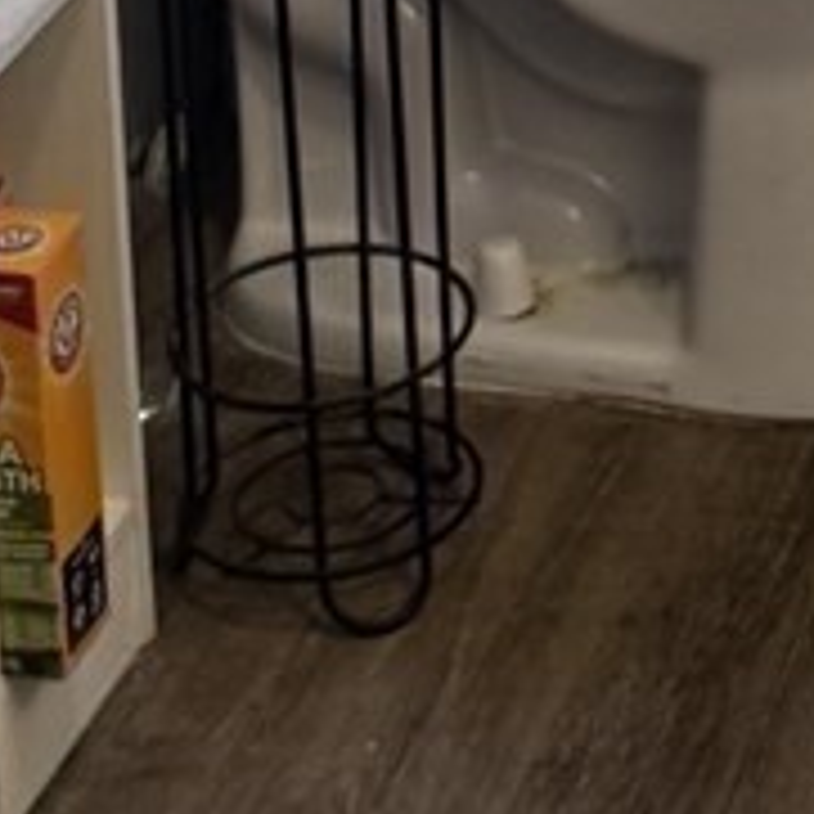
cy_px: -1268
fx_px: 4789
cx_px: 1237
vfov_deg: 8.7
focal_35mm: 180
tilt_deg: -10.9
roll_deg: +0.8
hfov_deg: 9.4
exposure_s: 1/60
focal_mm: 6.76
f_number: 1.78
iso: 200
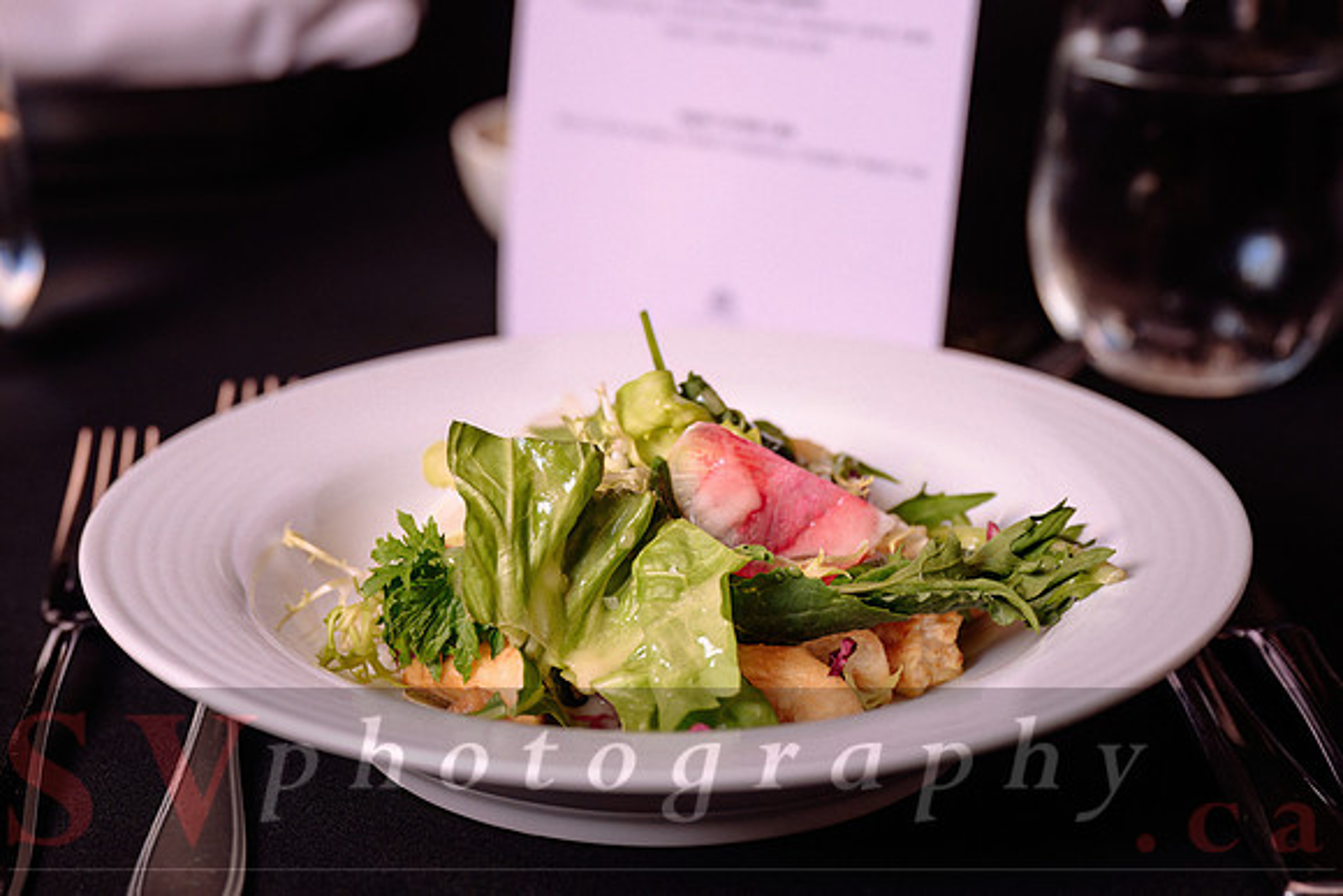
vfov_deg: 18.4
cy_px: 314
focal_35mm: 74
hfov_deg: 27.3
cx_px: 604
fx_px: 2761
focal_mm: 57
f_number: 4
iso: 800
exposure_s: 1/100
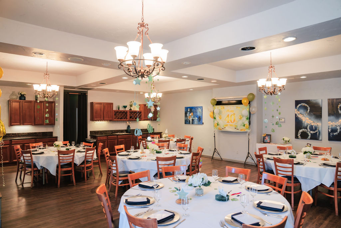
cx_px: 170
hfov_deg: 73.7
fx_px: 227
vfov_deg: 53.1
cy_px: 114
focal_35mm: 24
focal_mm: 24
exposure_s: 1/50
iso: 1250
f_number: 4.5
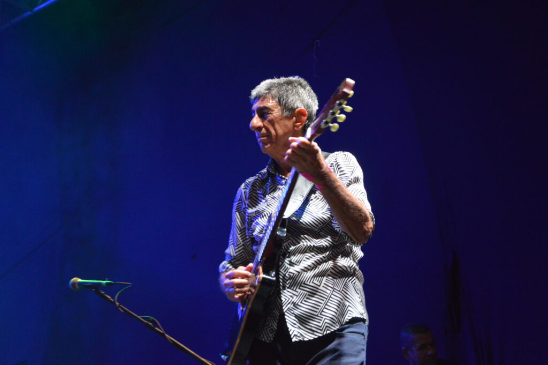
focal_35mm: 78
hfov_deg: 26.0
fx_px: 1186
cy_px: 182
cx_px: 274
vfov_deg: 17.5
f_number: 5.6
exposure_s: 1/125
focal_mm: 52
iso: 3200
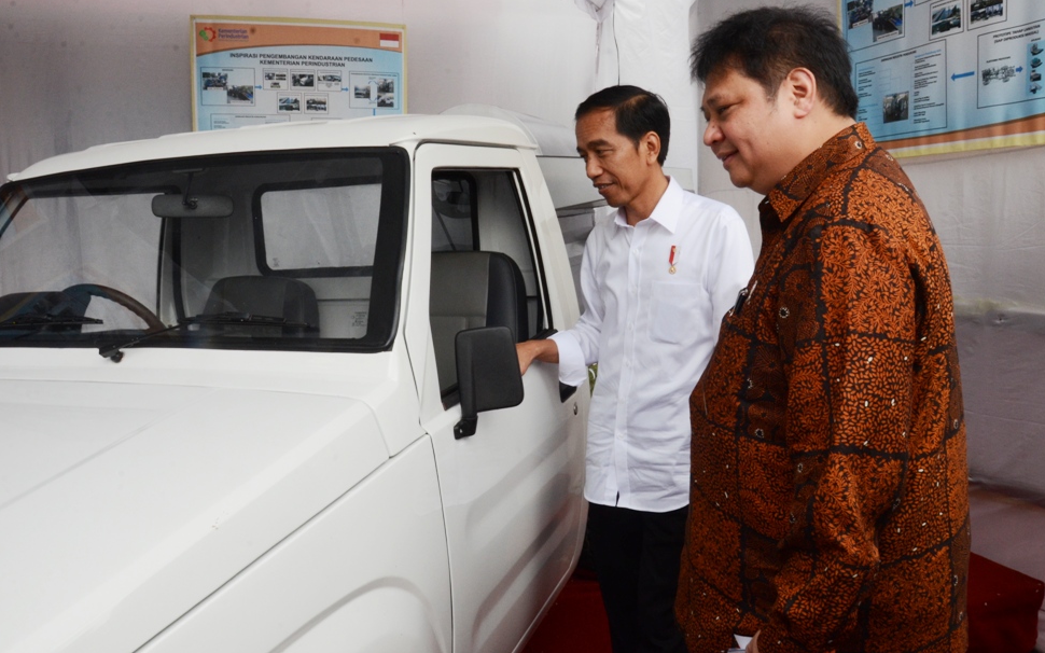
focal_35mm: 29
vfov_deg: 43.1
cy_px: 321
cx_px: 533
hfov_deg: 64.6
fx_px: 826
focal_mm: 18
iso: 800
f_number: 20
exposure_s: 1/100
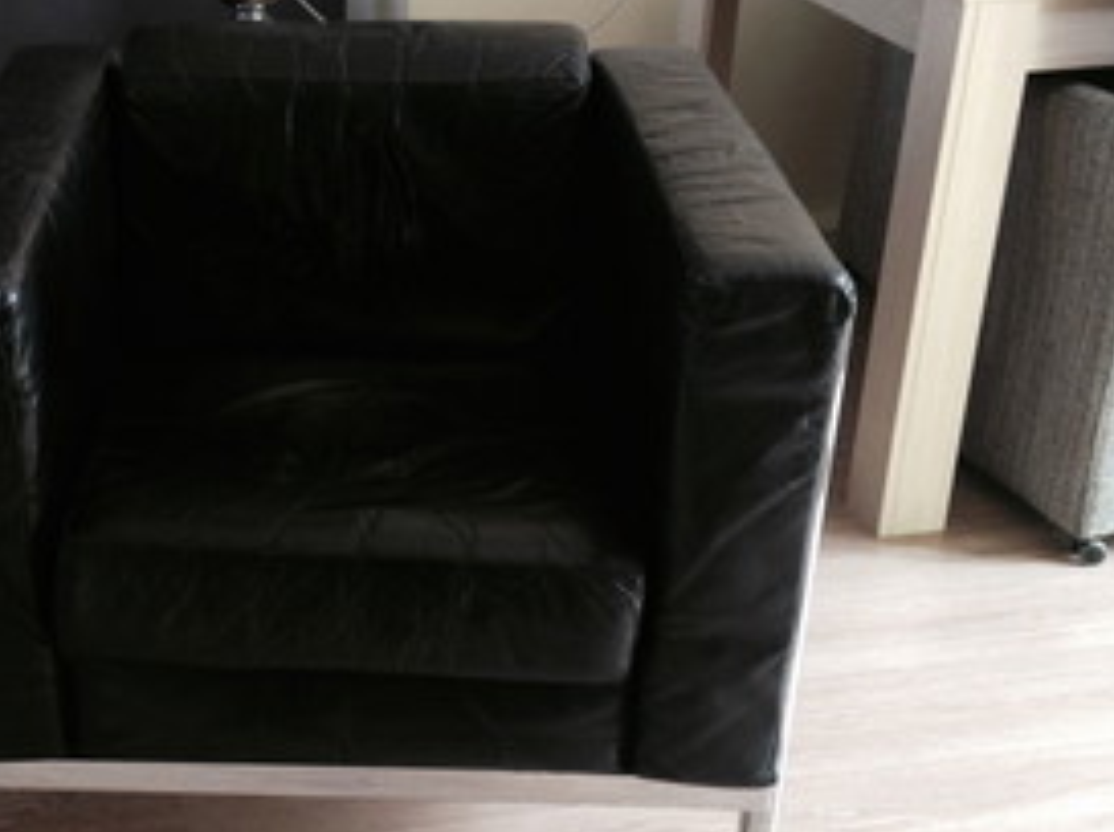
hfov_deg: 30.5
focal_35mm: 62
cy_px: 445
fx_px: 1993
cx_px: 220
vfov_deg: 23.6
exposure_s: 1/20
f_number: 2.4
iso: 80
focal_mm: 4.12
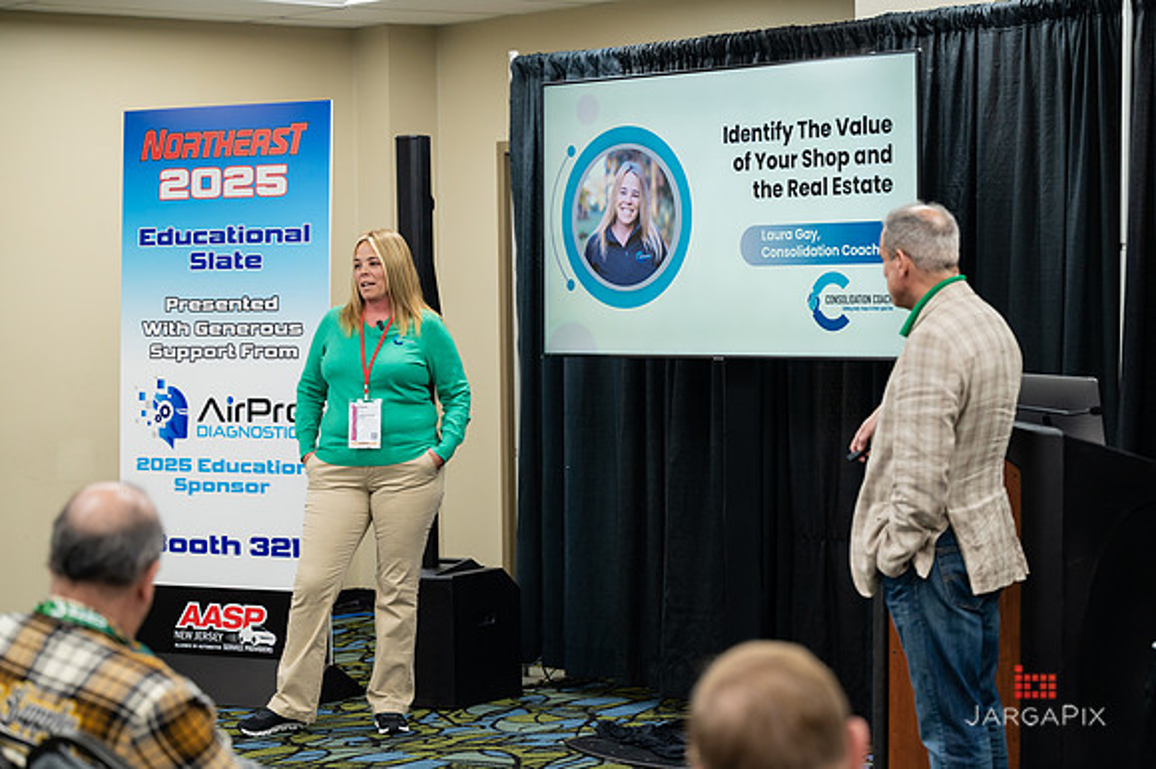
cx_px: 608
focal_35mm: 83
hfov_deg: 24.4
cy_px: 364
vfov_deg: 16.4
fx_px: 2674
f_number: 3.2
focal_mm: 79
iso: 1000
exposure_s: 1/200
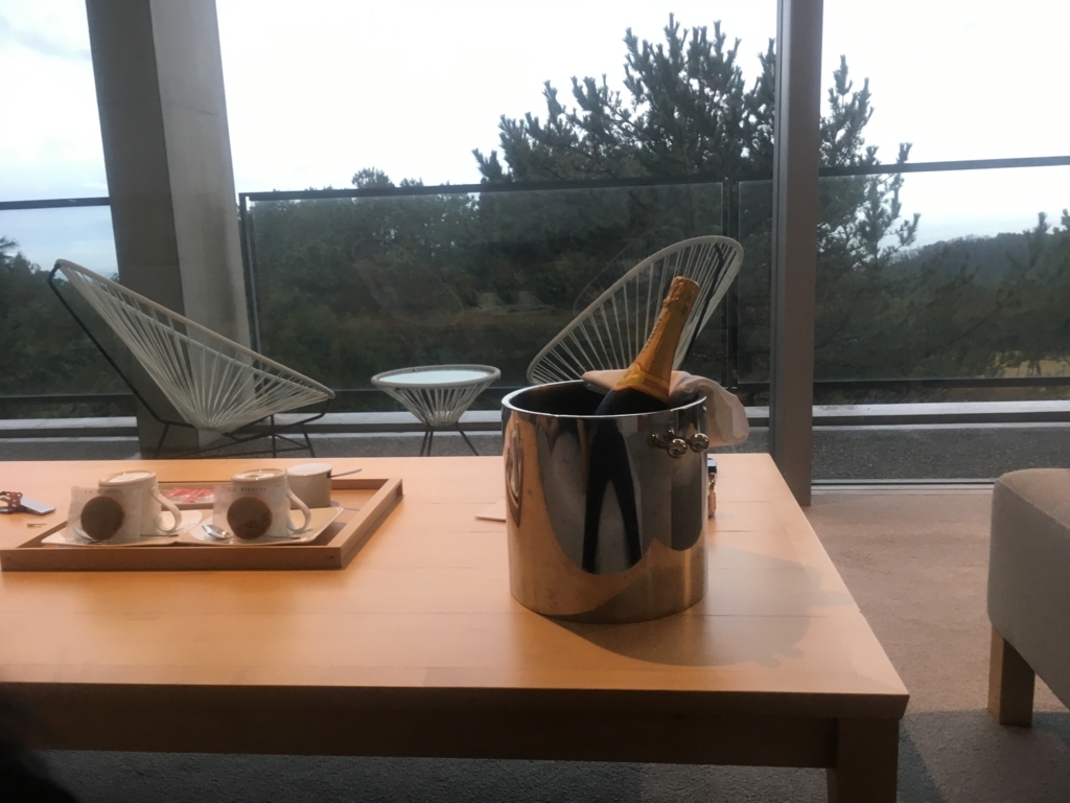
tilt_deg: -12.0
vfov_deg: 48.2
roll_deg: +3.0
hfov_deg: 61.7
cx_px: 535
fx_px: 896
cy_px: 402
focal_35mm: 29
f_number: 2.2
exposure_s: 1/30
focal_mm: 4.15
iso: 32
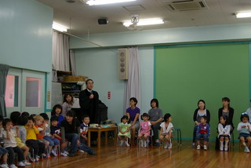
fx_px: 314
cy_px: 84
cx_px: 126
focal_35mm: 45
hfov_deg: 43.6
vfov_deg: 29.9
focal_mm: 24
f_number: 4
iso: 400
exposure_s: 1/60
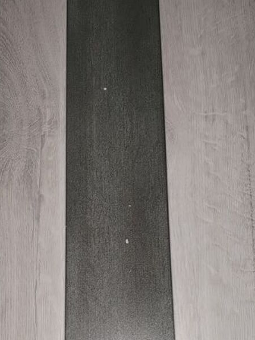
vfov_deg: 32.8
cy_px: 240
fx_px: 570
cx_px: 92
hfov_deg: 25.1
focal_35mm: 58
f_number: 1.8
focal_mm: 4.75
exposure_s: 1/24
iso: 745
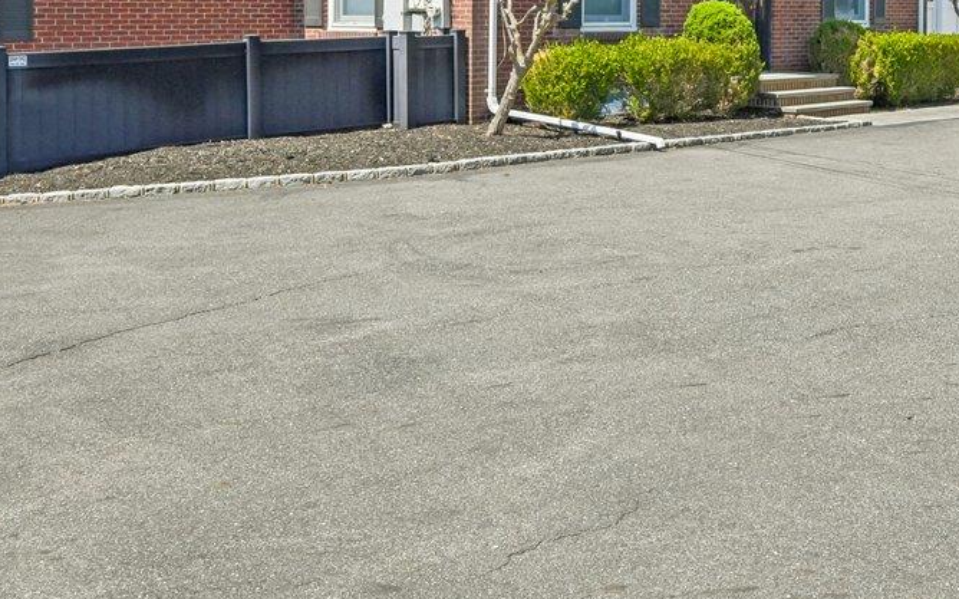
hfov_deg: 39.4
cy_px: 37
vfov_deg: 24.9
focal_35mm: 50
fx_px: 1306
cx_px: 702
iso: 320
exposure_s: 1/1000
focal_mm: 16
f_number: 8
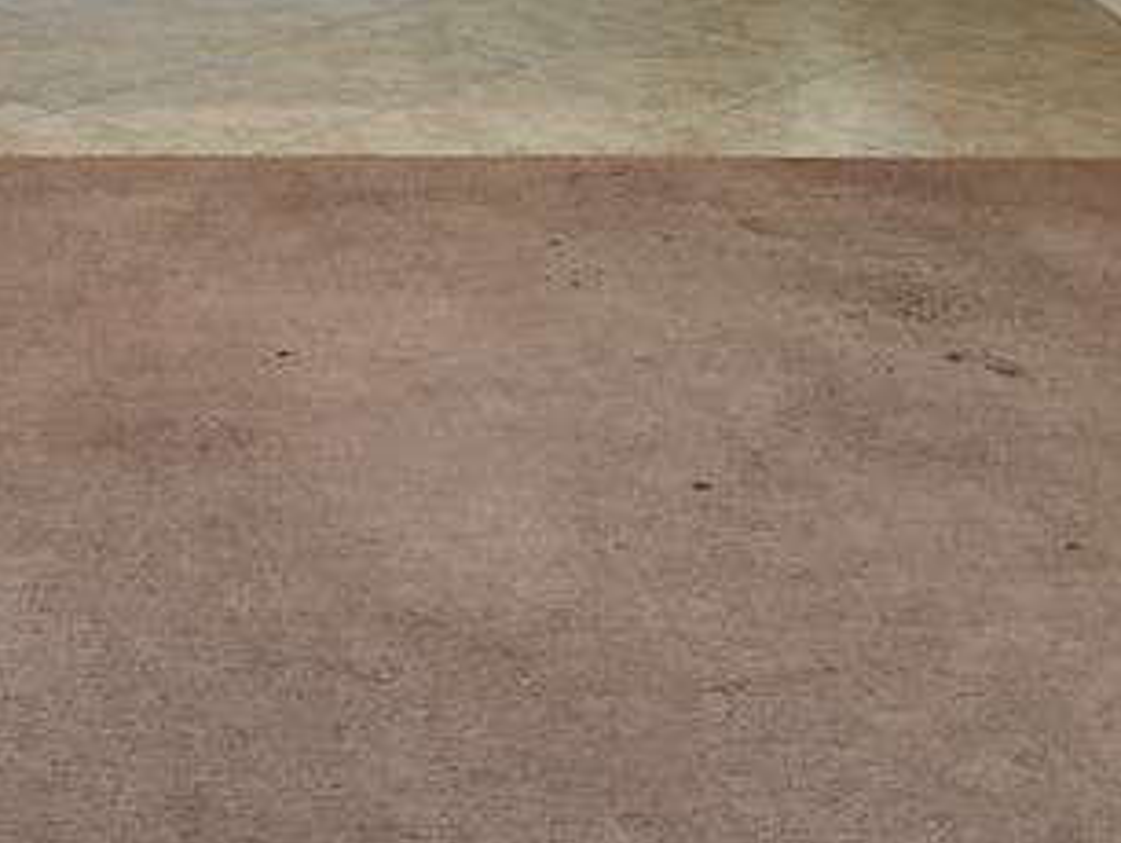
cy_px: -414
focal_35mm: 97
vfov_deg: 14.3
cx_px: 136
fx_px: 3144
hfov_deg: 19.9
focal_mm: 3
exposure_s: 1/60
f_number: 1.8
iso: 200
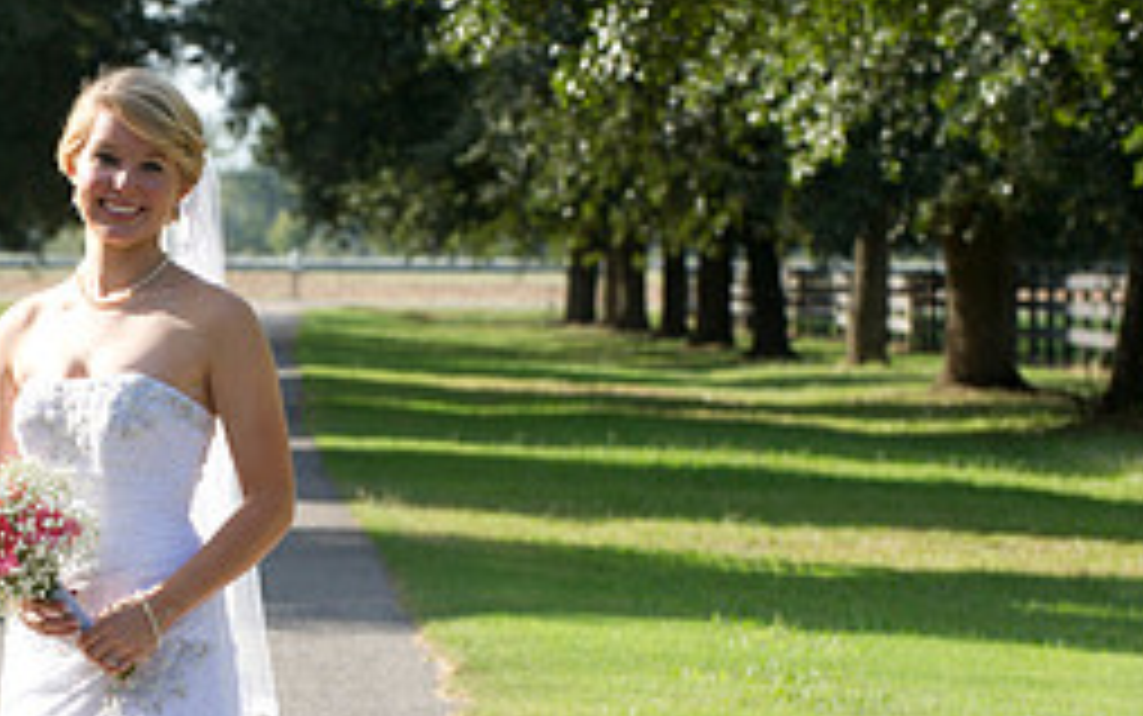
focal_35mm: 302
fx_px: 9412
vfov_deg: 4.4
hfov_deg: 6.9
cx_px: 72
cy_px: 594
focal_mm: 130
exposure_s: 1/250
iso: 250
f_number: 7.1
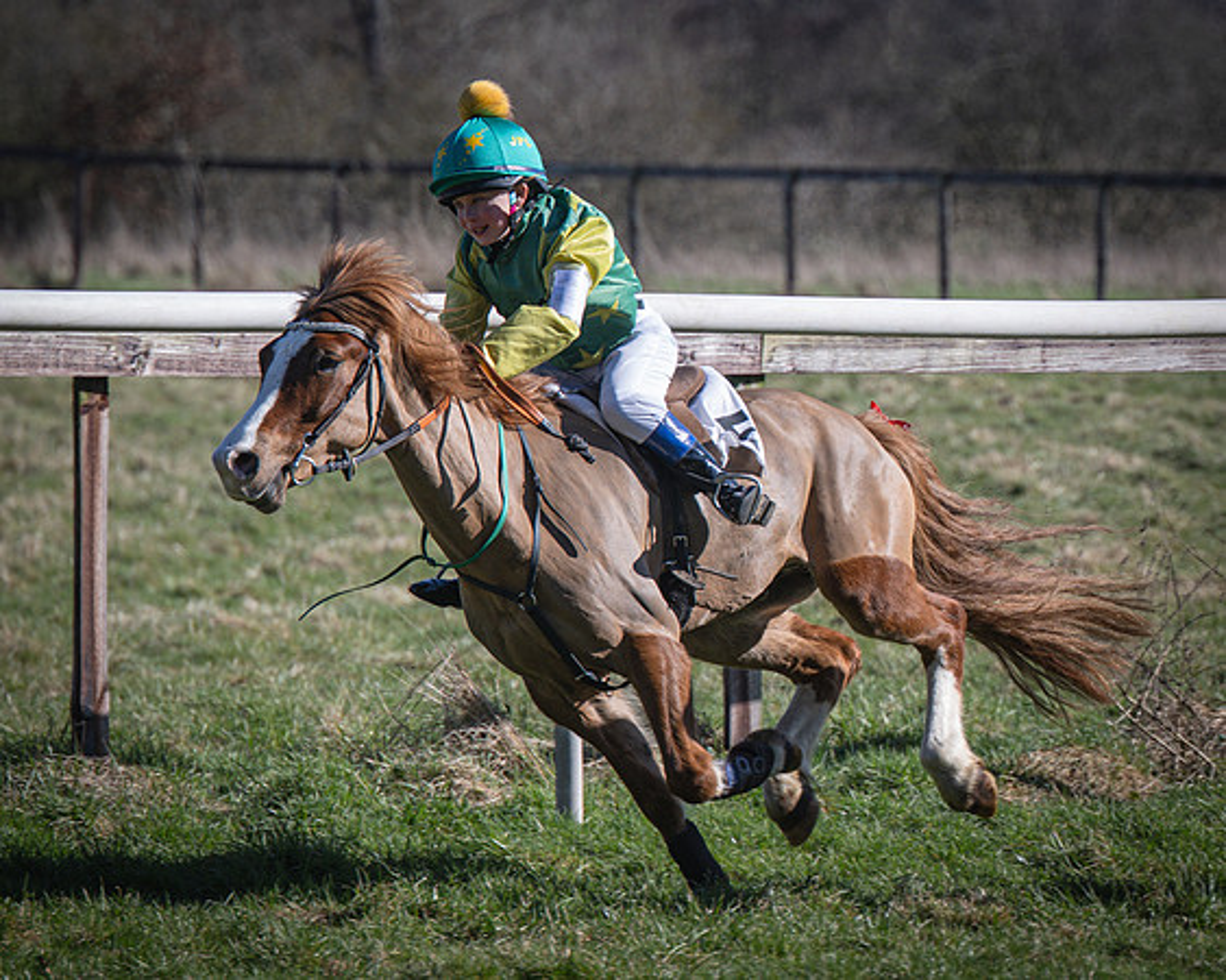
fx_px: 14613
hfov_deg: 4.8
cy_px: 344
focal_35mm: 403
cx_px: 727
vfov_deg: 3.8
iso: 125
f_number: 4
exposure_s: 1/1000
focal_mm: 160
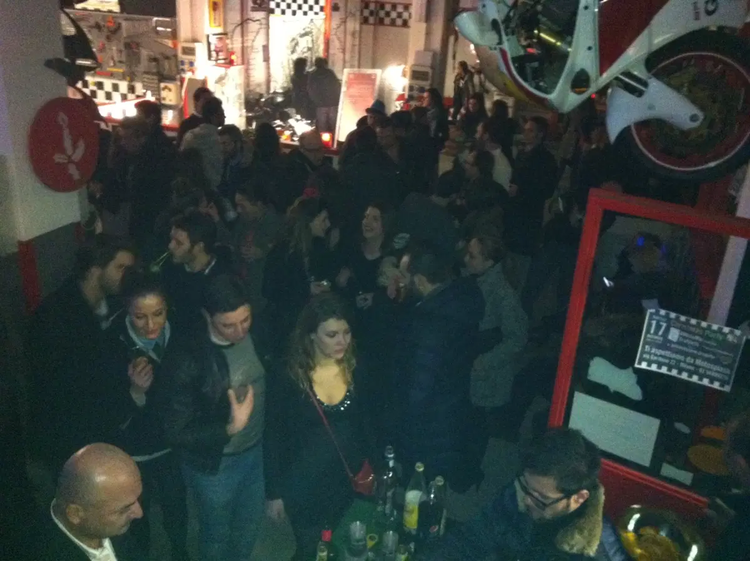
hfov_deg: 52.7
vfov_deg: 40.6
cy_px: 280
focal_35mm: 35
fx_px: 757
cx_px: 375
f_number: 2.8
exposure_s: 1/15
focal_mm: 3.85
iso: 1000
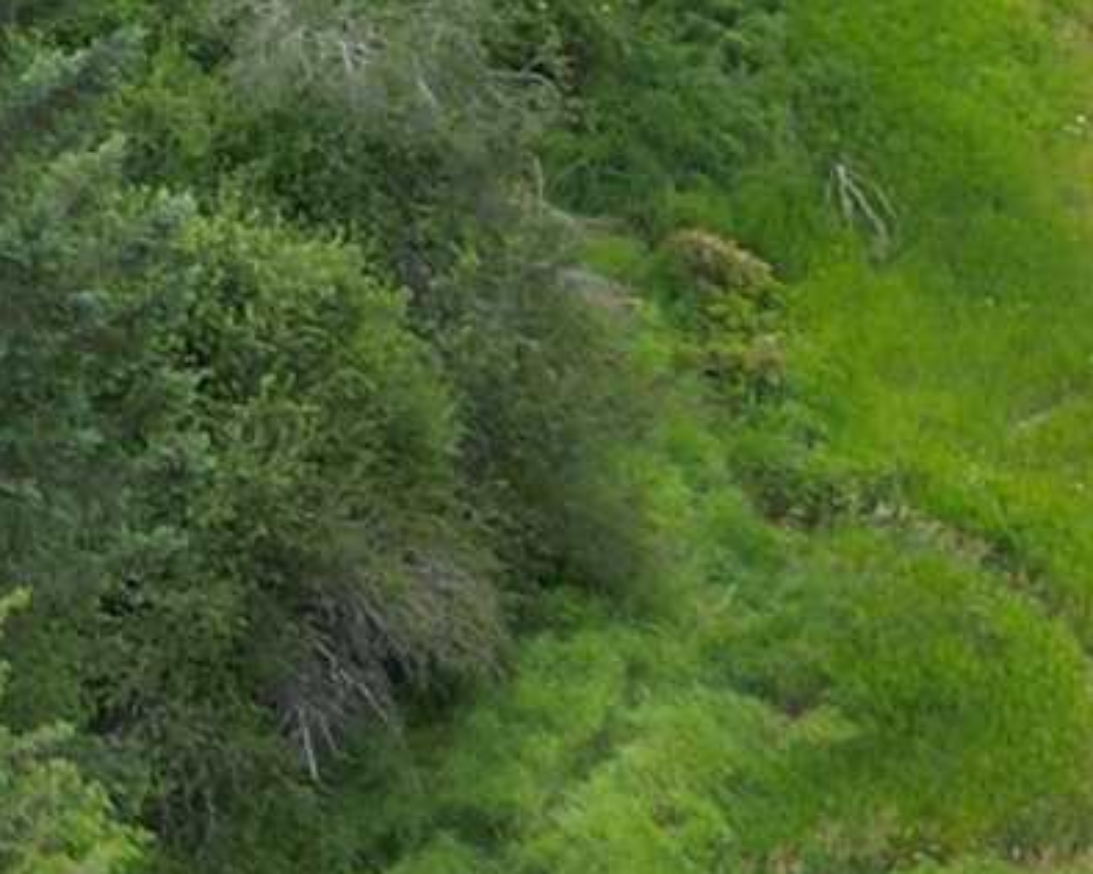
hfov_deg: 9.5
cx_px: -1472
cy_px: -268
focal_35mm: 182
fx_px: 5887
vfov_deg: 8.4
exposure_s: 1/100
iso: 100
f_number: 1.7
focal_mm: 6.72
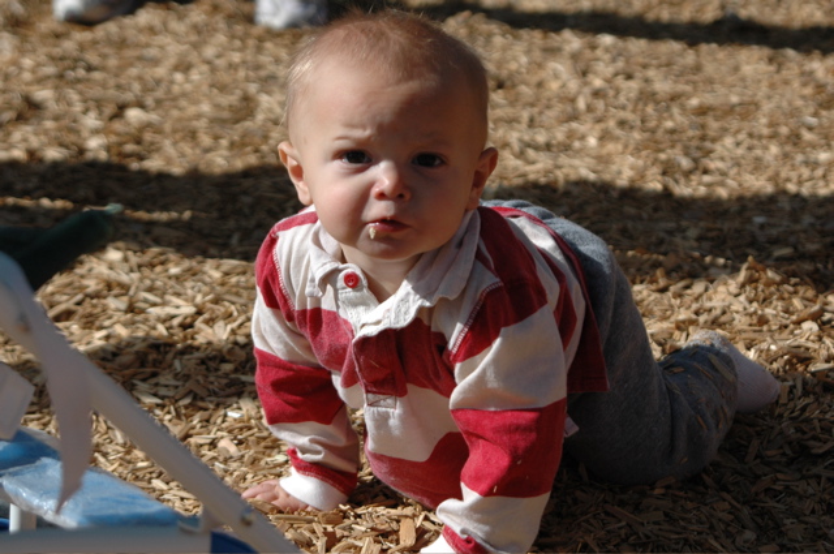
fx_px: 2429
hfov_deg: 19.5
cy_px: 277
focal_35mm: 105
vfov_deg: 13.0
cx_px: 417
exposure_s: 1/3200
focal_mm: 70
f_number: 5
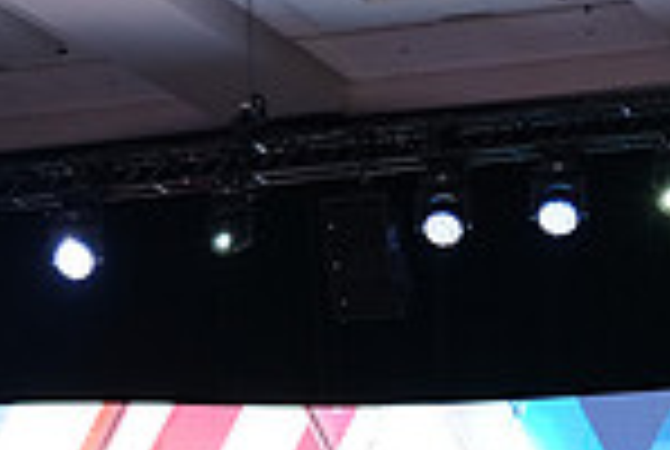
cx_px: 472
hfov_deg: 14.6
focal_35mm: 140
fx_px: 2611
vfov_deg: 9.4
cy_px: 767
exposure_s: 1/500
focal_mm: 36
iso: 1600
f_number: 4
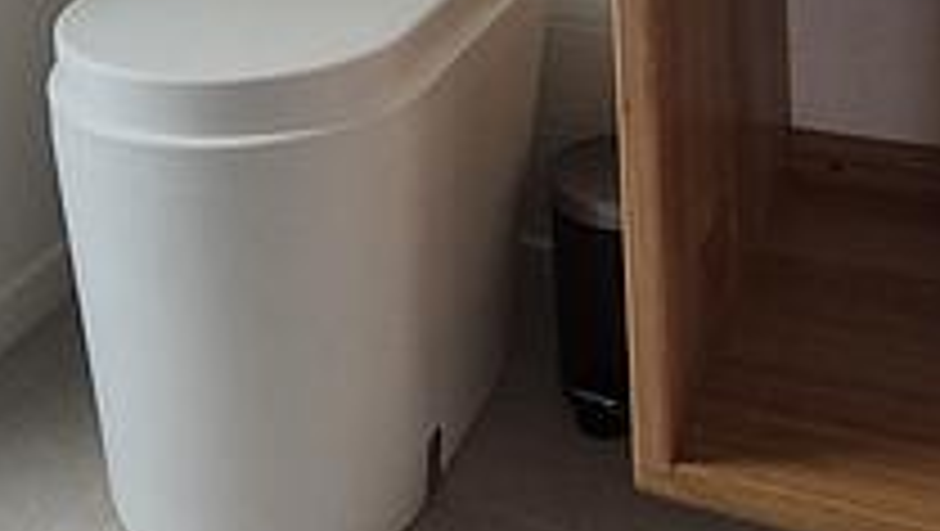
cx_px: 301
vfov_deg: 20.1
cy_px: -434
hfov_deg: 47.4
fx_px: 1048
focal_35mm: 42
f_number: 2.2
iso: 100
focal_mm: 2.2
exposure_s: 1/50
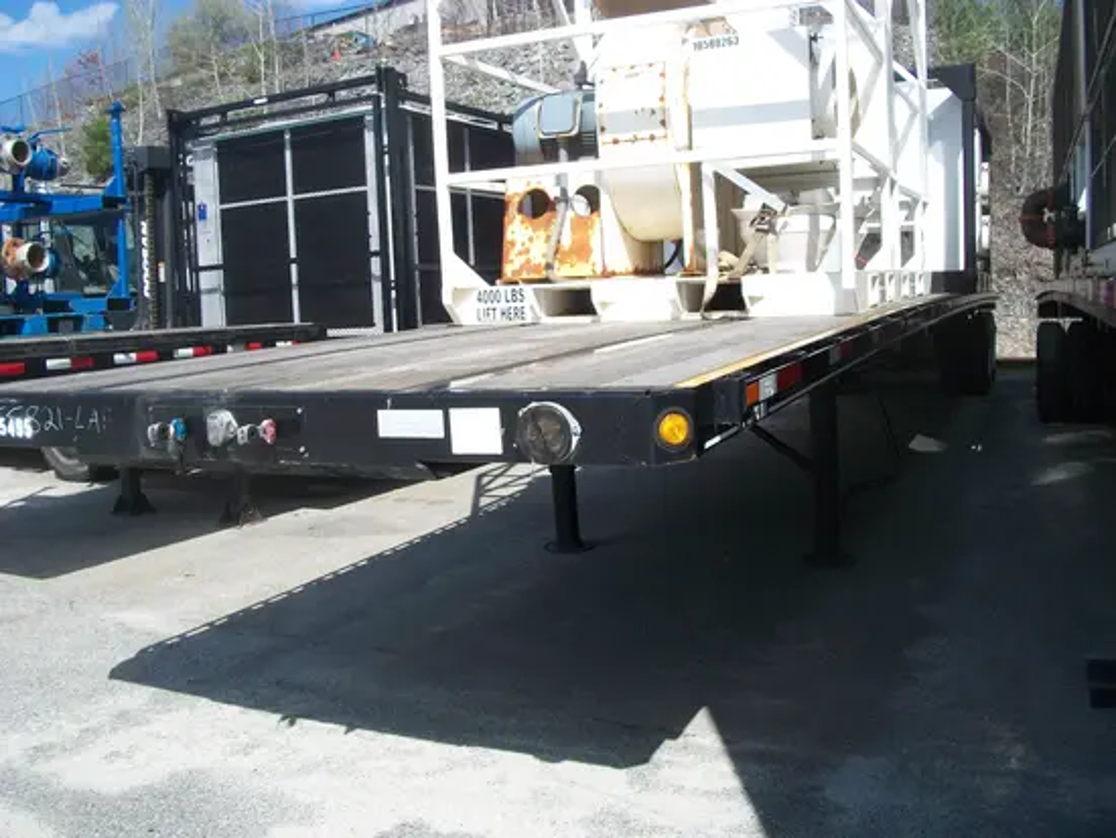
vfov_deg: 44.2
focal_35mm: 32
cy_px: 419
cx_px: 558
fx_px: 1032
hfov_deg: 56.8
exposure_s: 1/320
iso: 80
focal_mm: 5.7
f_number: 5.5
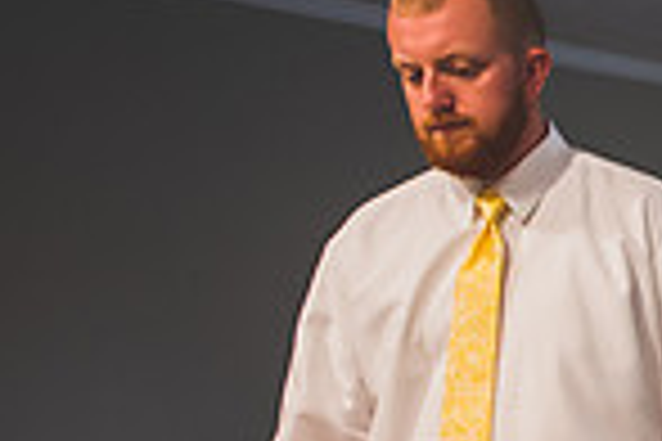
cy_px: 421
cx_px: 1252
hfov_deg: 17.0
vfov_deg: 14.2
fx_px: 1747
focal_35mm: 95
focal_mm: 24
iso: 2000
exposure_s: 1/160
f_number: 2.8
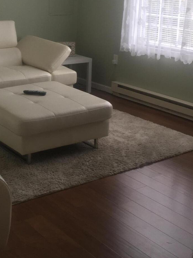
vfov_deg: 30.6
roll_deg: -1.3
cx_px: 70
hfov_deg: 23.2
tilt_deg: -13.3
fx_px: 469
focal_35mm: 63
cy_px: 93
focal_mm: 4.15
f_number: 2.2
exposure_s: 1/30
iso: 50
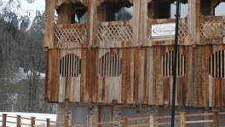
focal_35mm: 64
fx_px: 382
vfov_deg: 18.8
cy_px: 38
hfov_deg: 32.7
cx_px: 141
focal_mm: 6.5
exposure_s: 1/250
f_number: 3.9
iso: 100
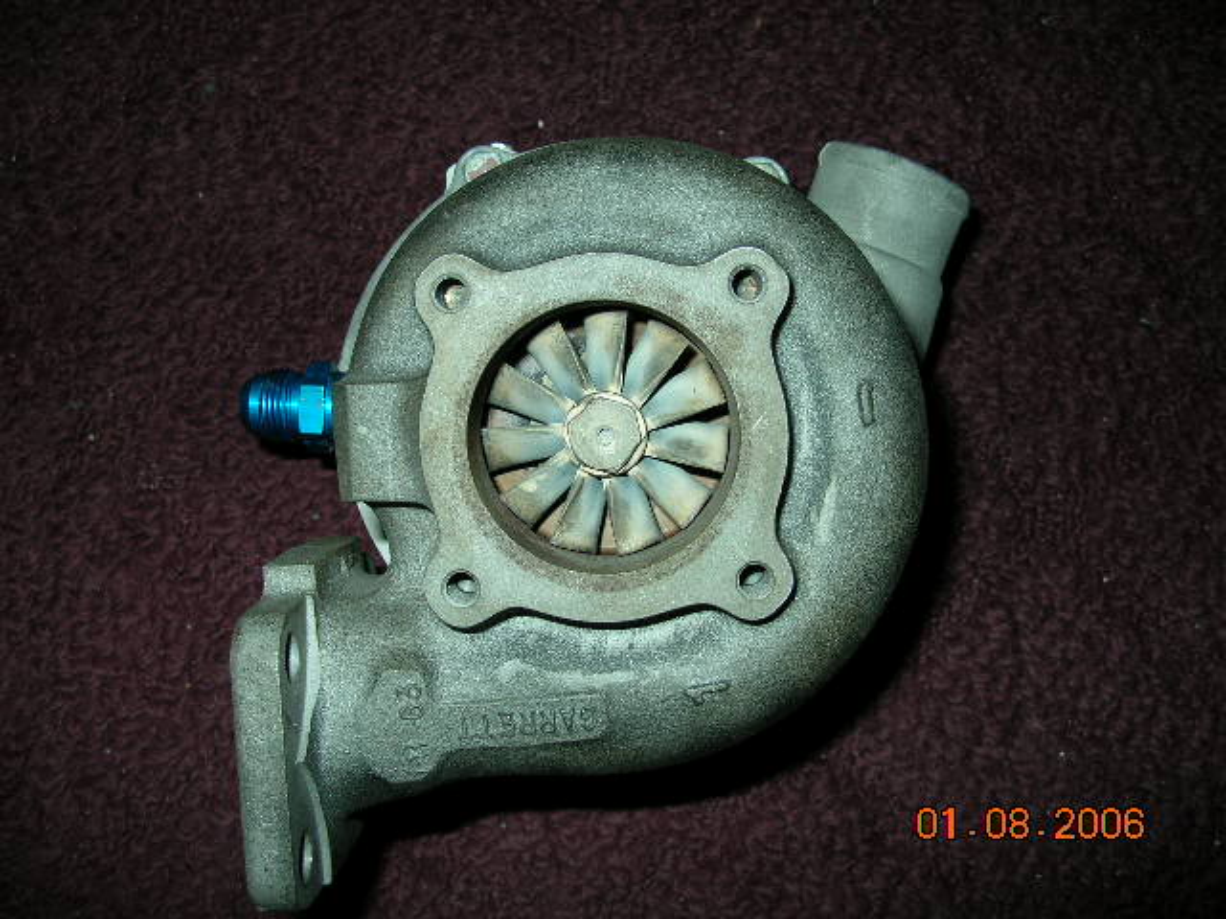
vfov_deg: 39.7
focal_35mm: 36
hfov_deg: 51.4
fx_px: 1275
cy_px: 460
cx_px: 613
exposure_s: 1/60.1
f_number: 2.7
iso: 50
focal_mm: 6
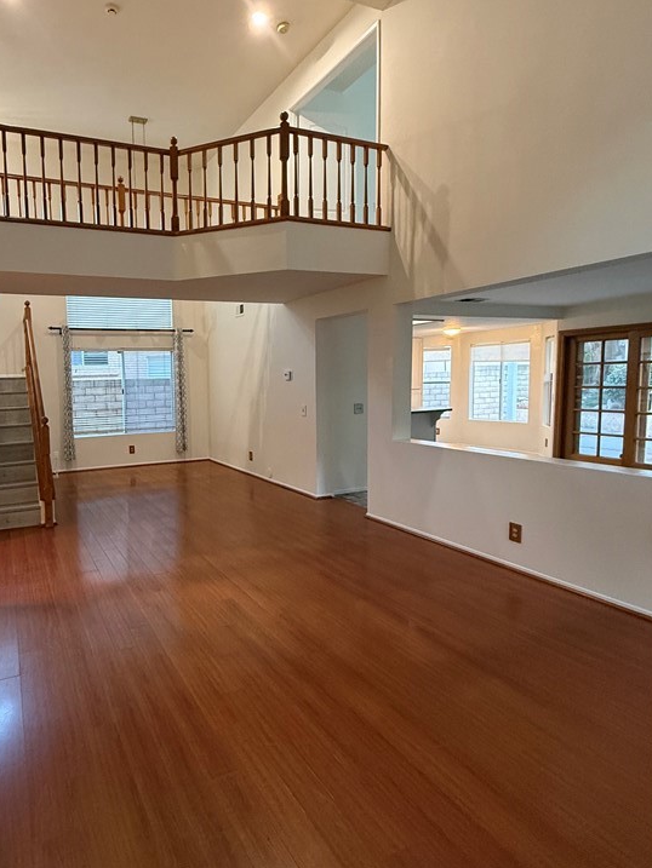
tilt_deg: -4.3
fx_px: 502
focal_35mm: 20
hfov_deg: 63.7
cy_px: 425
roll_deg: +1.3
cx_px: 199
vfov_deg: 81.7
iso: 500
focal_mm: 2.22
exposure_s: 1/60
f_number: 2.2
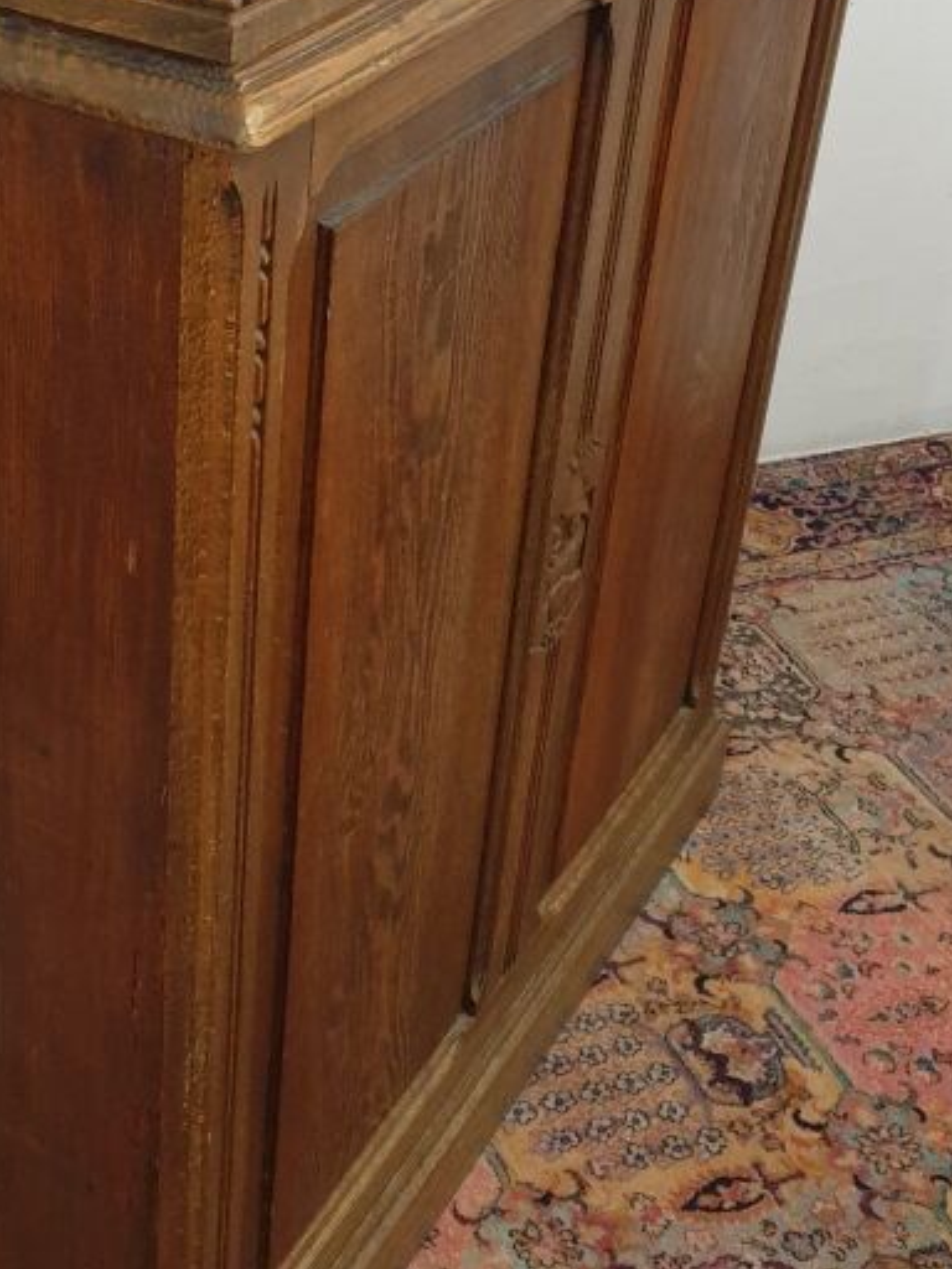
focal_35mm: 52
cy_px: 399
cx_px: 144
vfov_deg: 36.4
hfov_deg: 27.3
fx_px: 1907
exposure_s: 1/33
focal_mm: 4.3
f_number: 1.5
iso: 320
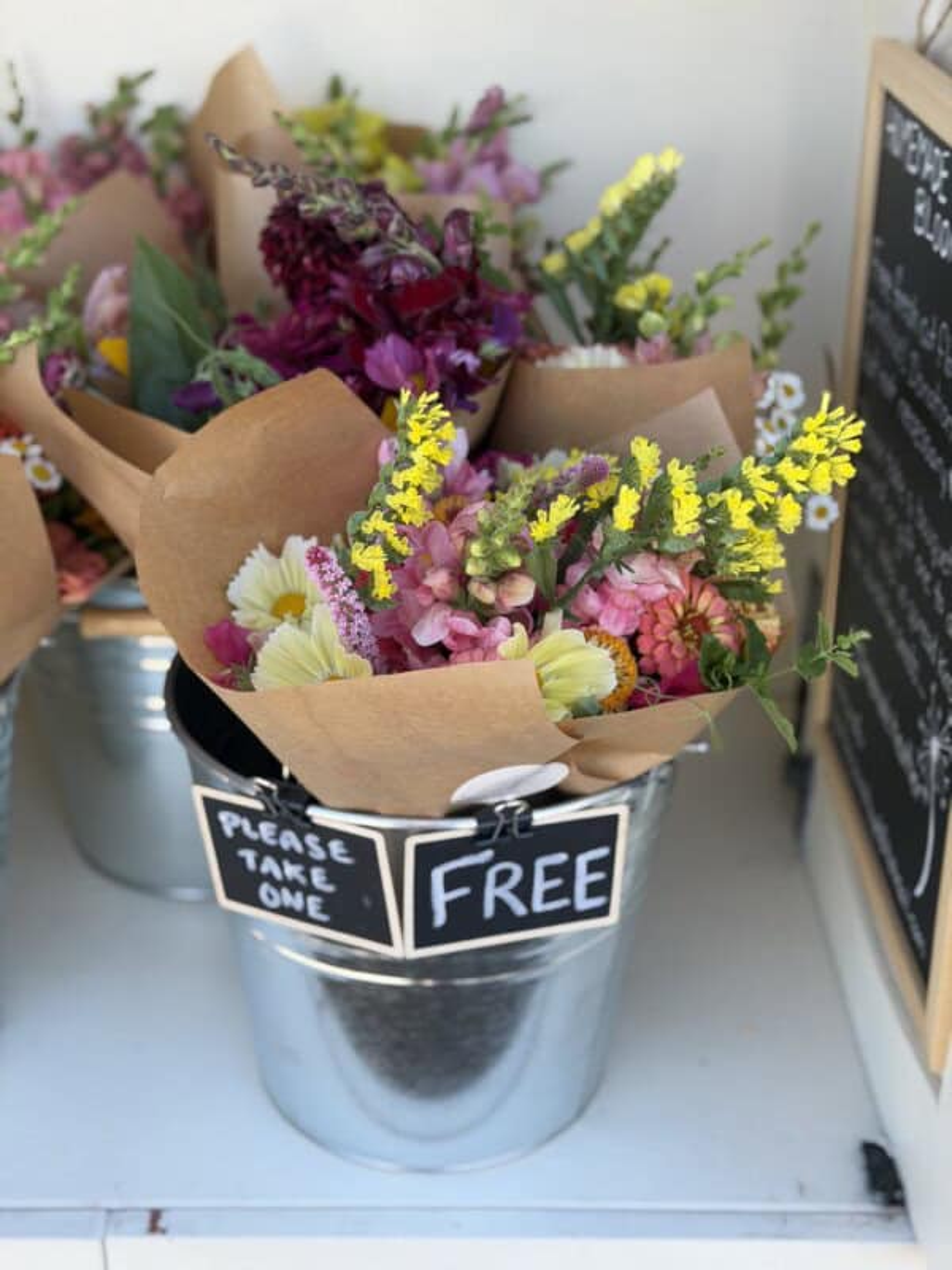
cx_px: 476
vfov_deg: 39.7
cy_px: 635
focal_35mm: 48
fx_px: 1760
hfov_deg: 30.3
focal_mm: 6.8
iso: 80
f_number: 1.8
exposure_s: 1/420
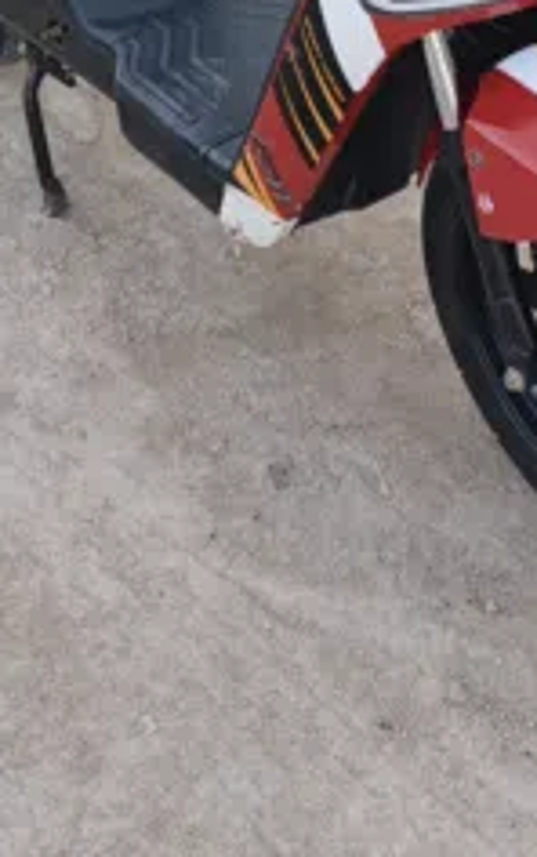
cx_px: 232
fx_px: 1285
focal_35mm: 55
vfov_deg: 33.2
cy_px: -34
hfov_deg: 23.6
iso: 70
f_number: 1.79
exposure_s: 1/77.9
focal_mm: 4.71
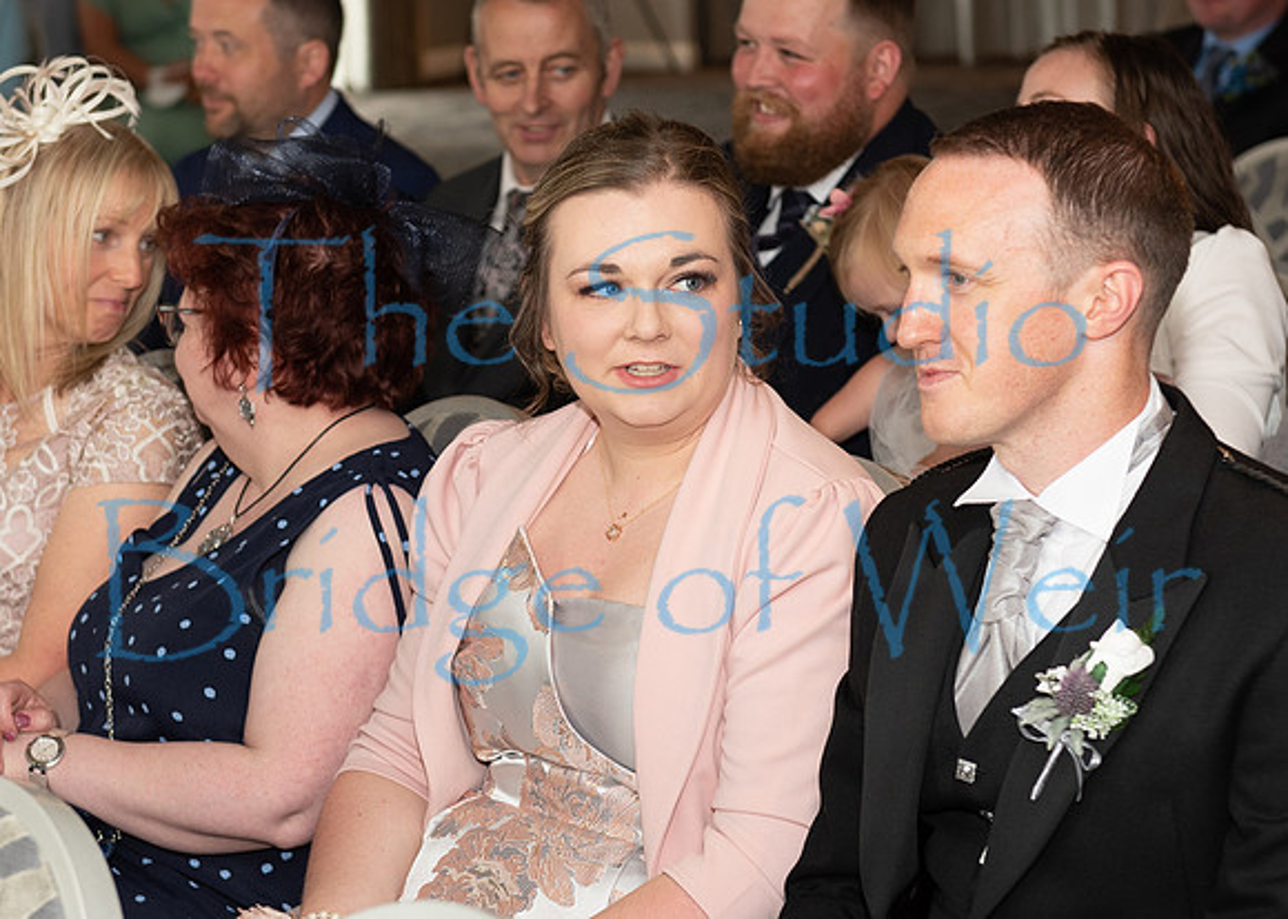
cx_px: 657
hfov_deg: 18.3
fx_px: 4000
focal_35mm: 109
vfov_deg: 13.1
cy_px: 515
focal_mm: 60
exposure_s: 1/200
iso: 400
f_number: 3.5
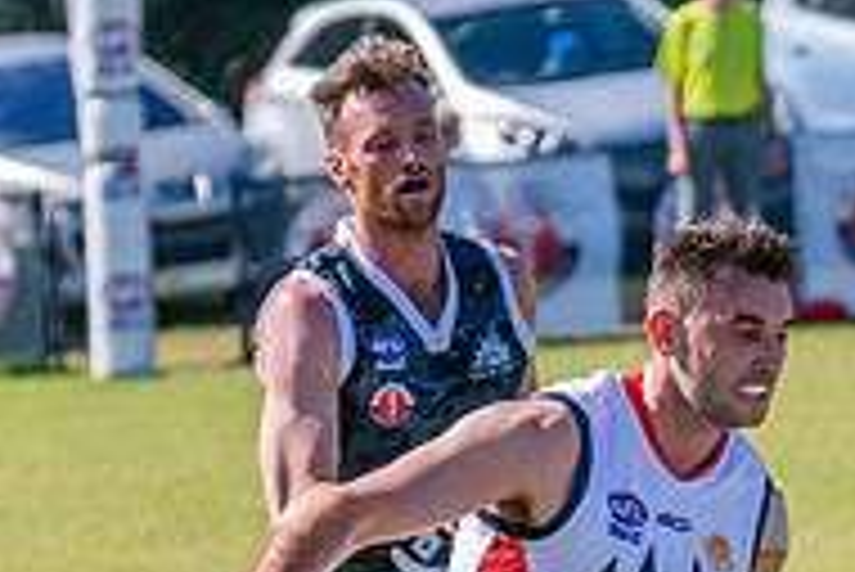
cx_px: 1375
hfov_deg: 1.8
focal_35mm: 1149
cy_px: 913
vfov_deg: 1.2
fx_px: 27309
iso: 1600
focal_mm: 340
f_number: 14
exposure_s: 1/1250
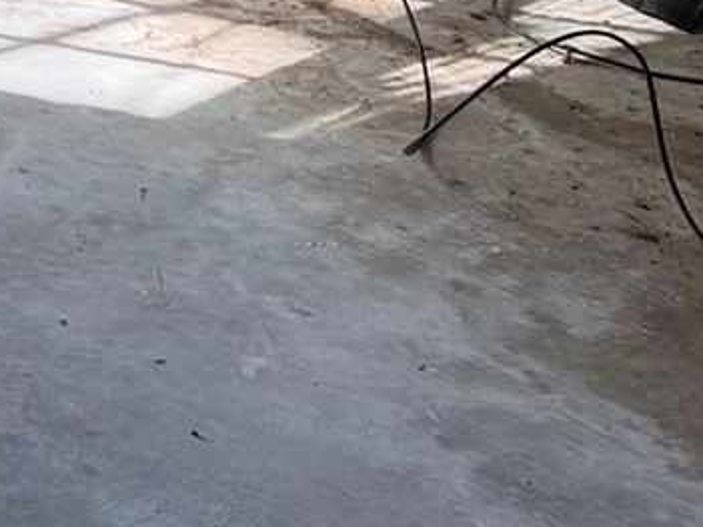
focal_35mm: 140
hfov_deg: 12.4
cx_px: -699
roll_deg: +0.5
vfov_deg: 9.4
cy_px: -751
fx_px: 2842
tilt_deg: -8.5
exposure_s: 1/151
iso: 64
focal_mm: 6.76
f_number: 1.78
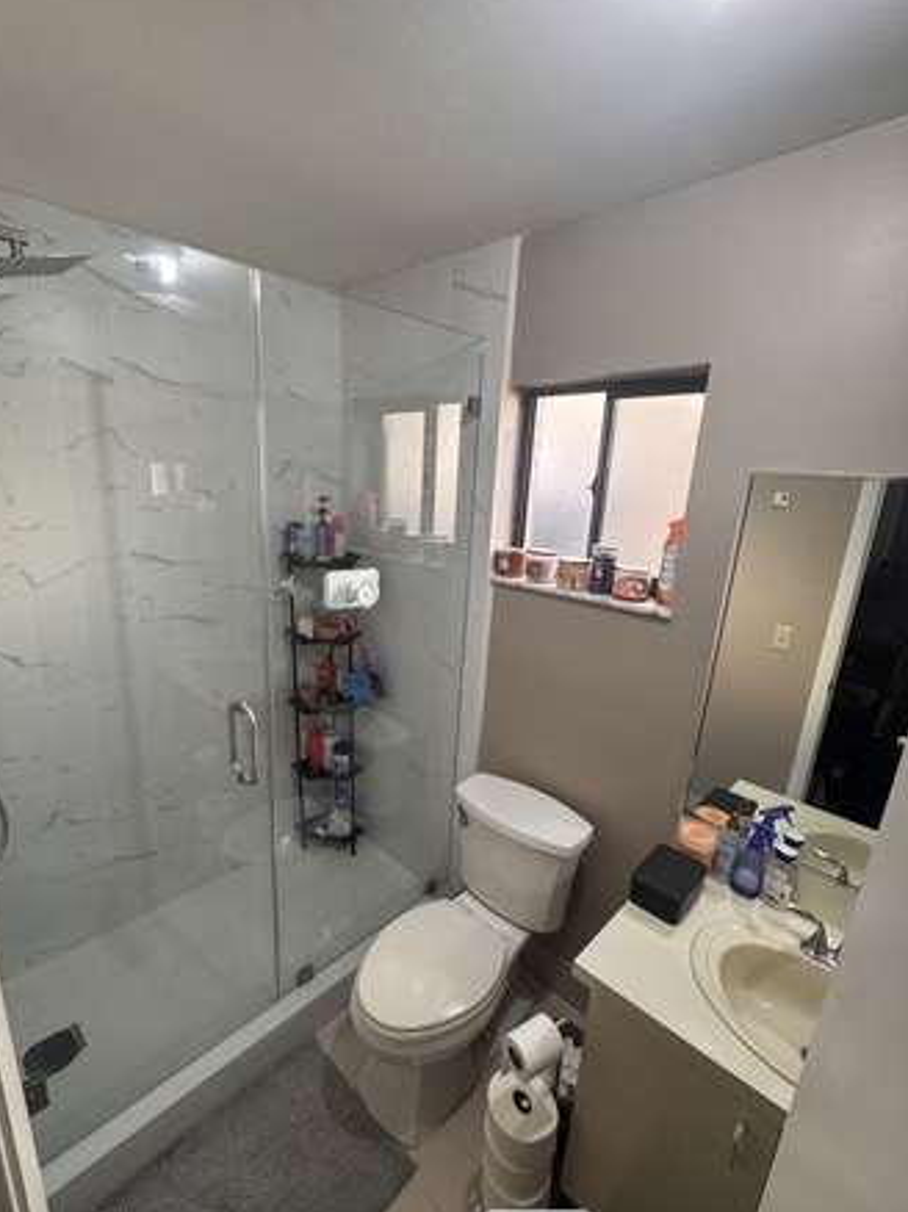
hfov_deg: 77.9
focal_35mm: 16
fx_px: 560
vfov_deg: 94.5
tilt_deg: -16.2
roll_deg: -1.6
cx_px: 411
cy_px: 628
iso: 200
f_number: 2.2
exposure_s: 1/120
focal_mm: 2.22
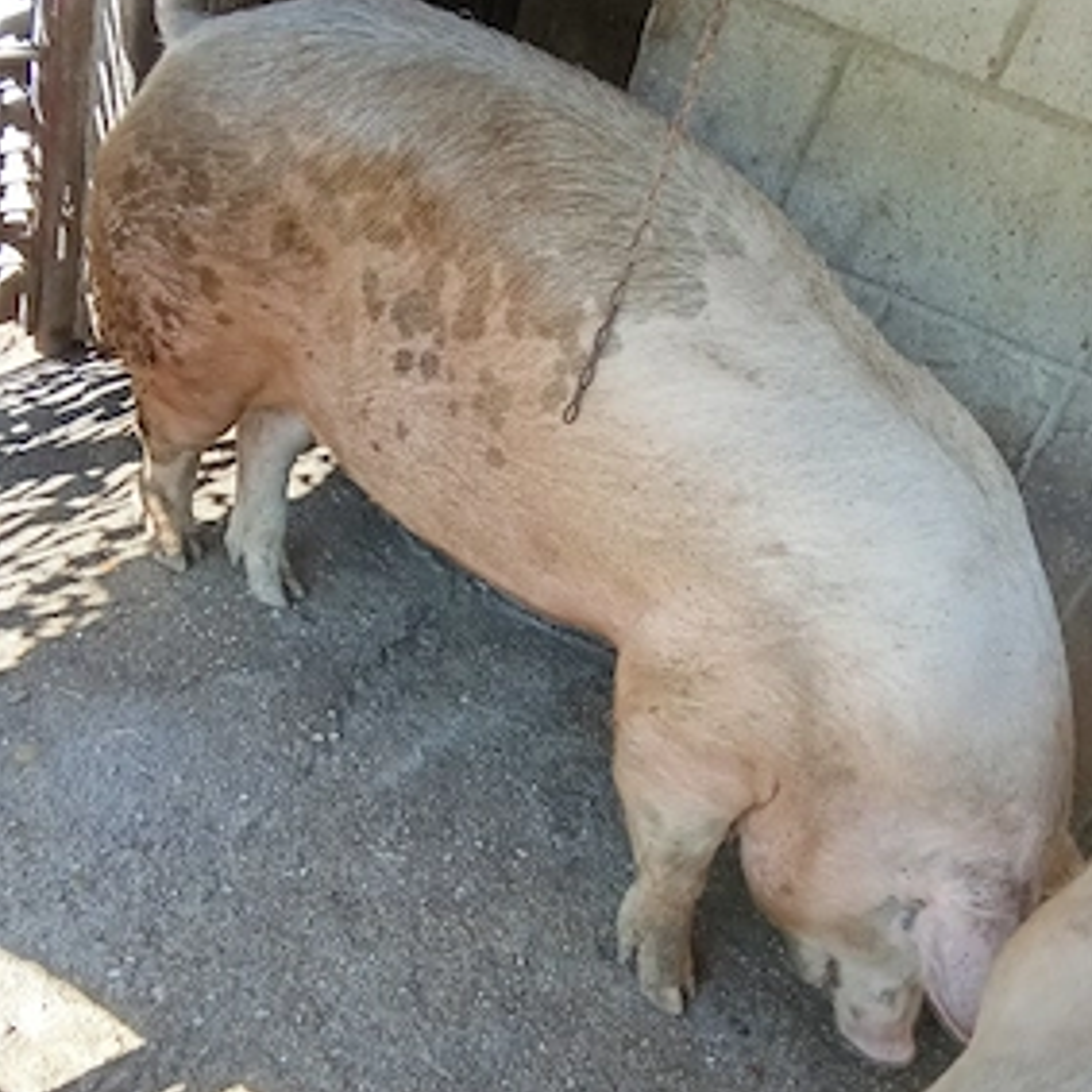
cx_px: 575
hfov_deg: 47.2
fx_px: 1249
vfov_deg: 47.2
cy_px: 556
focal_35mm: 35
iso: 100
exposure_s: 1/100
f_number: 2
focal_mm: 2.78
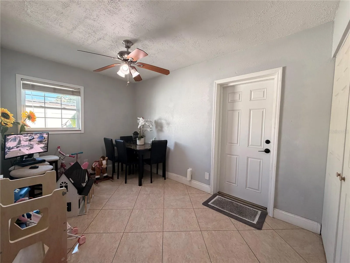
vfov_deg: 85.7
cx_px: 175
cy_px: 132
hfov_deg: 102.1
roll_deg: -0.7
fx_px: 142
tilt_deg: -3.2
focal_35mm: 14
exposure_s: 1/60
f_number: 2.2
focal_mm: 2.22
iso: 160
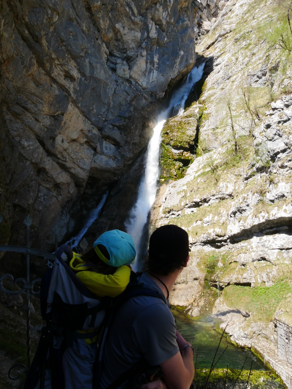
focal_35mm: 30
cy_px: 194
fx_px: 337
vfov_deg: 59.9
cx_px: 146
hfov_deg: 46.8
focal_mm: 15
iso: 500
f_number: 22
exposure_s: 1/60
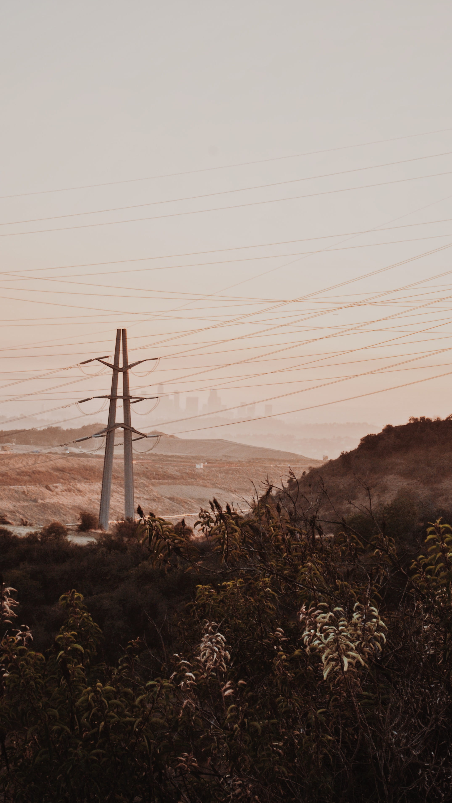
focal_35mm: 88
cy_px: 406
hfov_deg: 13.8
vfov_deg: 24.3
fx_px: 1865
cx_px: 202
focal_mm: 55
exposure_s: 1/60
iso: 200
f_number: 8
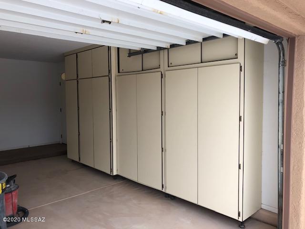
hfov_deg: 63.4
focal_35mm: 28
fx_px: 247
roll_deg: -0.7
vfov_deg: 49.7
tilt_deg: -4.0
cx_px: 152
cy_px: 114
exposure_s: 1/138
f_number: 1.8
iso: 20
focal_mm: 3.99
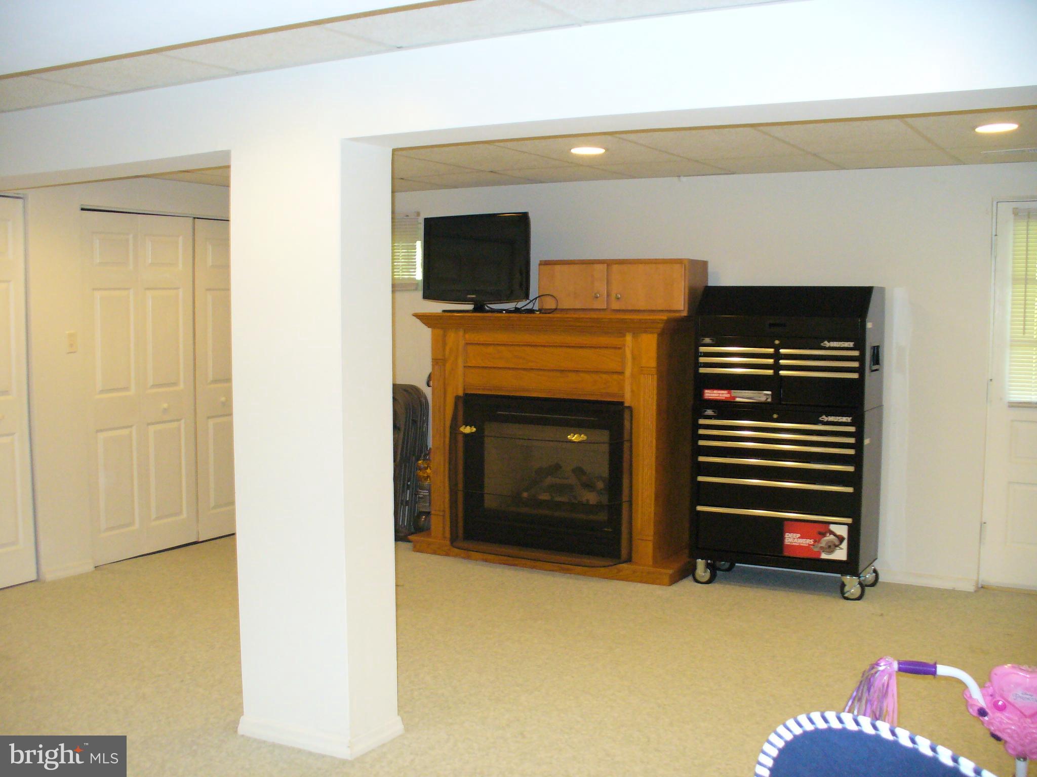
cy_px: 388
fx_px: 1108
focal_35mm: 37
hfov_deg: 50.1
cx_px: 518
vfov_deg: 38.7
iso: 250
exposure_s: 1/30
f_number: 2.8
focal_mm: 6.1
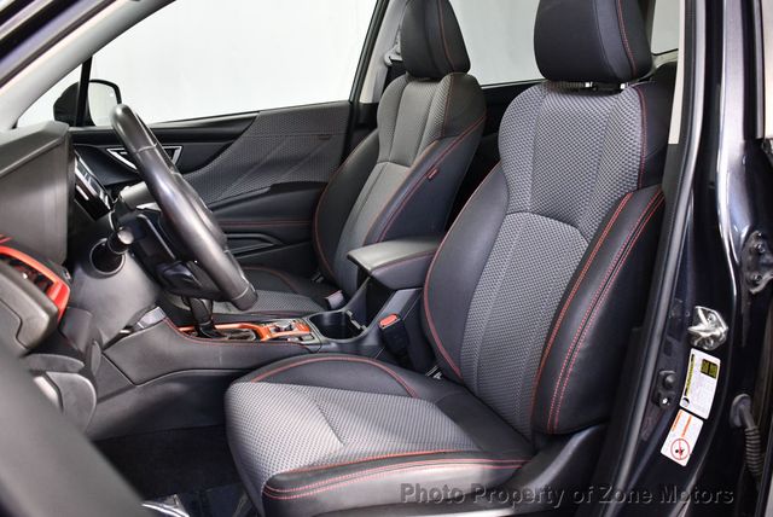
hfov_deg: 53.1
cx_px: 386
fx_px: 774
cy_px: 258
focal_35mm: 36
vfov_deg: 36.9
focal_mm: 18
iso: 1400
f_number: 3.5
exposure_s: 1/125
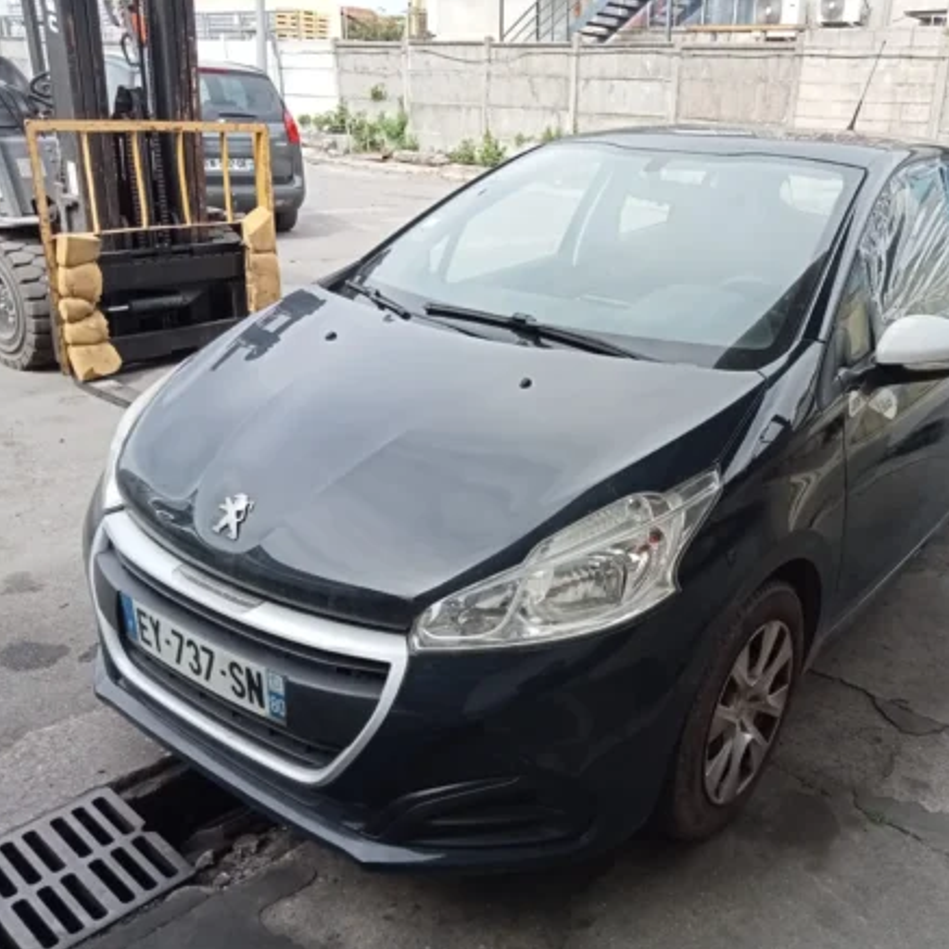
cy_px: 486
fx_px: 1055
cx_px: 597
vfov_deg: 48.4
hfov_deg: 48.0
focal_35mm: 34
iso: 102
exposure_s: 1/409
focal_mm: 3.46
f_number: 2.2
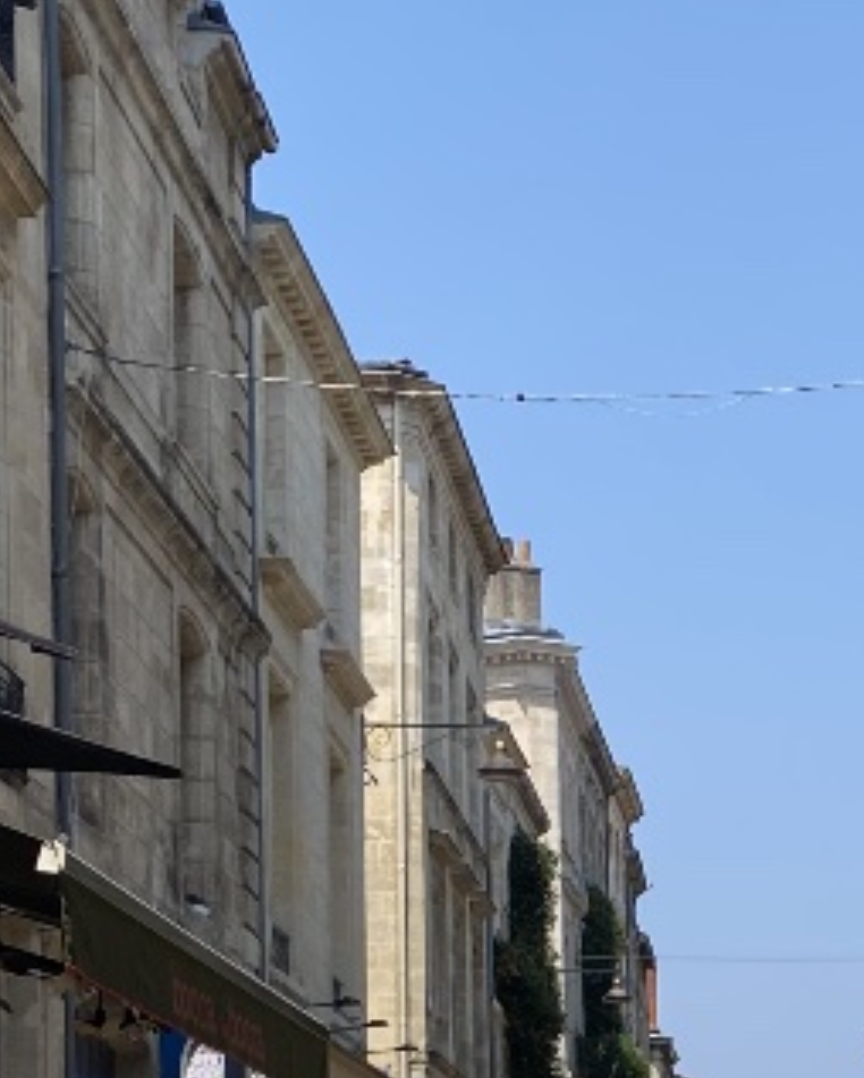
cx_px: 888
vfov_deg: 18.4
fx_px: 3066
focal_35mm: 96
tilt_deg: -1.4
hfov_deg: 15.7
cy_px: 1452
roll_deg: -0.4
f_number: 1.8
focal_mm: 4.25
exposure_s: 1/3125
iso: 32
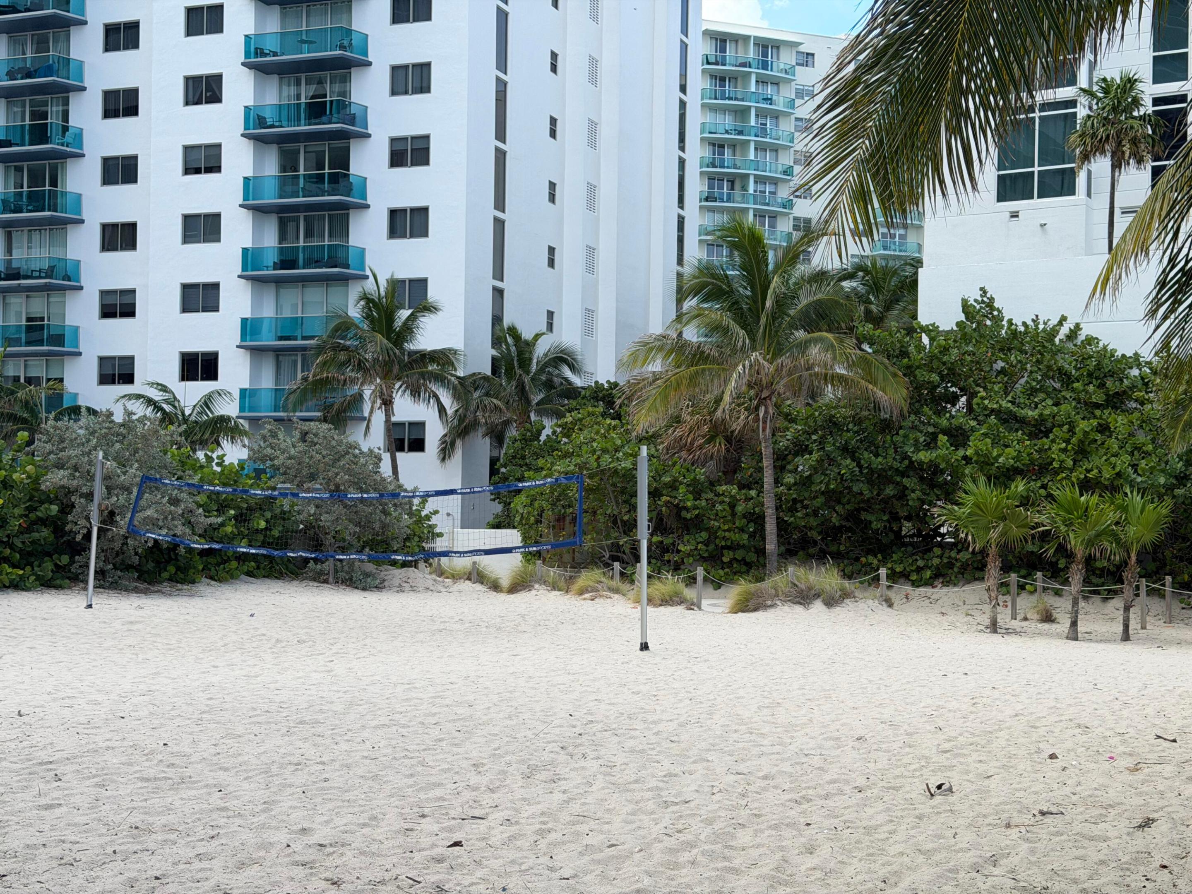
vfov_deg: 30.3
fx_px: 1653
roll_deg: -0.3
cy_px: 447
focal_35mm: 48
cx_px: 596
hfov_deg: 39.7
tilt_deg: +1.7
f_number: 1.78
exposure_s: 1/1543
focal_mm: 6.76
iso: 64
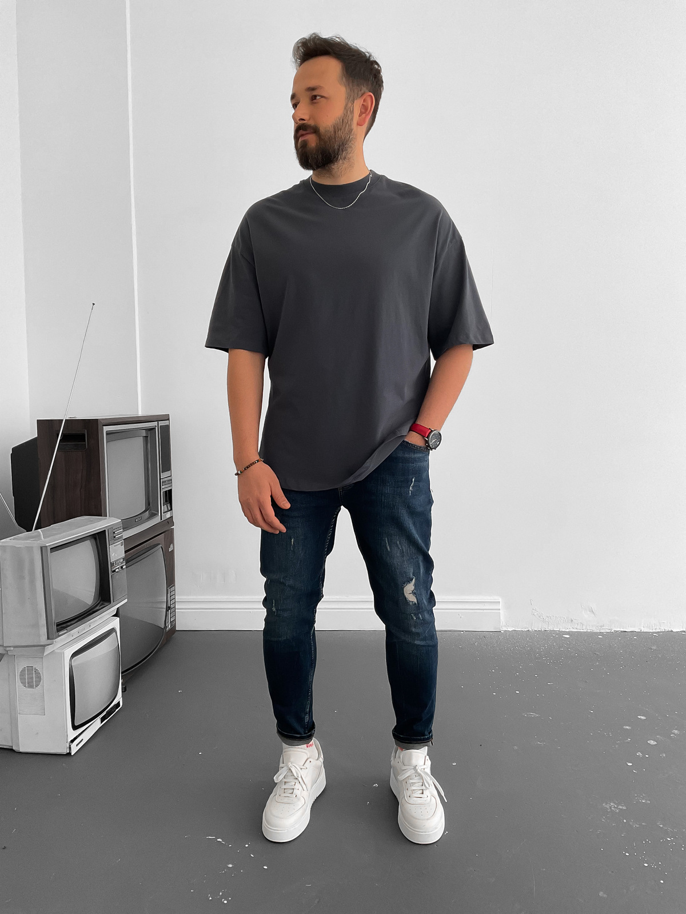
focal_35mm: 29
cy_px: 457
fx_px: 766
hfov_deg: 48.2
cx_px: 343
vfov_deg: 61.7
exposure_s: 1/100
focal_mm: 3
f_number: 1.8
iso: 64
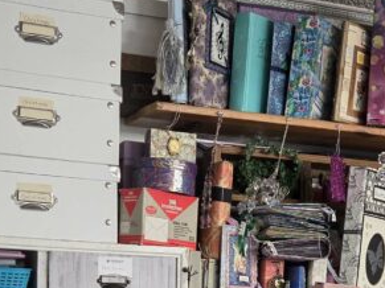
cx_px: 259
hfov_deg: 24.0
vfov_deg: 17.0
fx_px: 901
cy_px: 387
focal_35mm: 81
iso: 200
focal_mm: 5.4
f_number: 1.8
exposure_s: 1/120
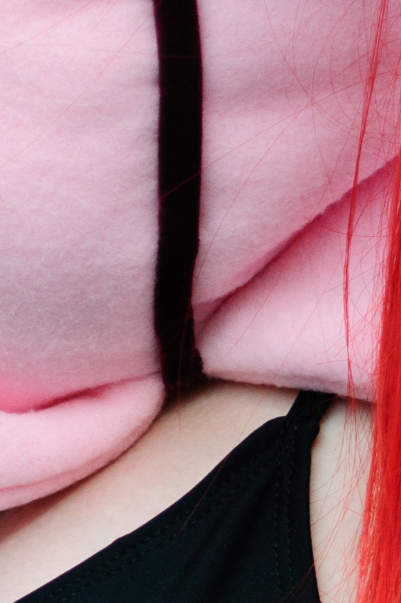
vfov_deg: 4.0
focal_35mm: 516
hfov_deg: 2.7
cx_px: 147
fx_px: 8641
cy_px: -77
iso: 250
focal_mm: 70
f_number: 2.8
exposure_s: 1/100
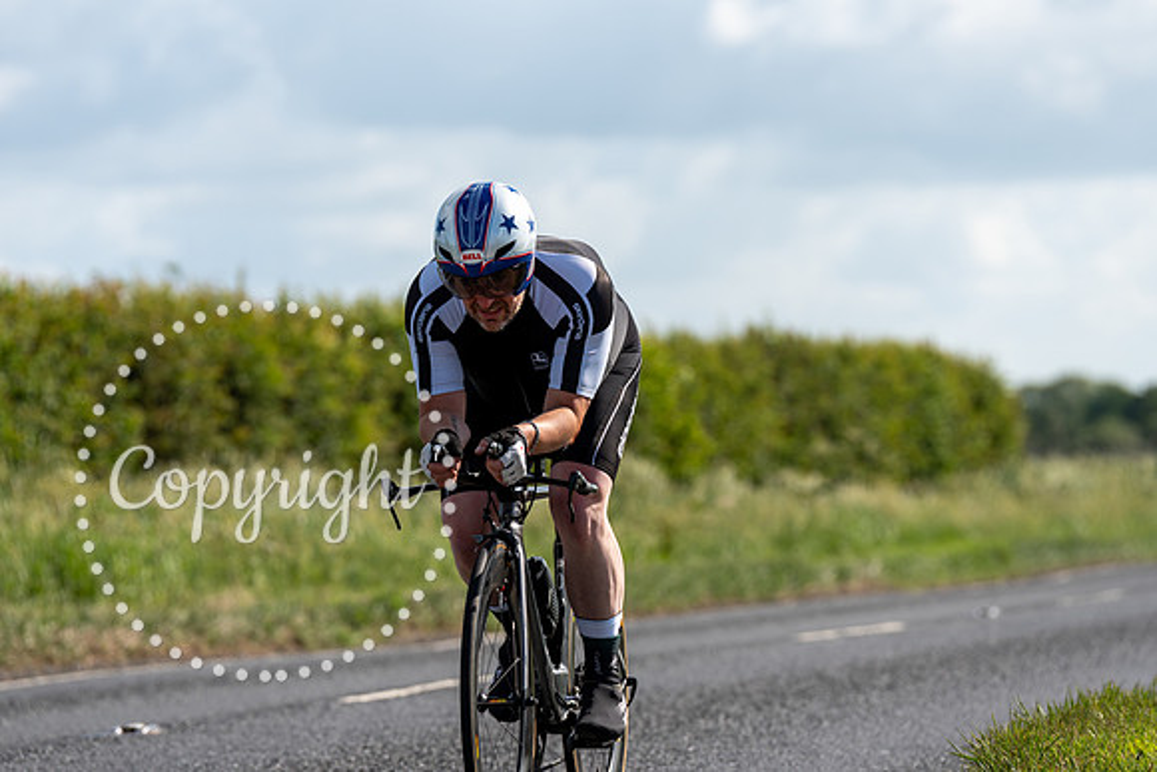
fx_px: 6716
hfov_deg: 9.8
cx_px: 578
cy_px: 386
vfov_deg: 6.6
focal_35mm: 209
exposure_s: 1/1000
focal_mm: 200
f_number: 5
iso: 160
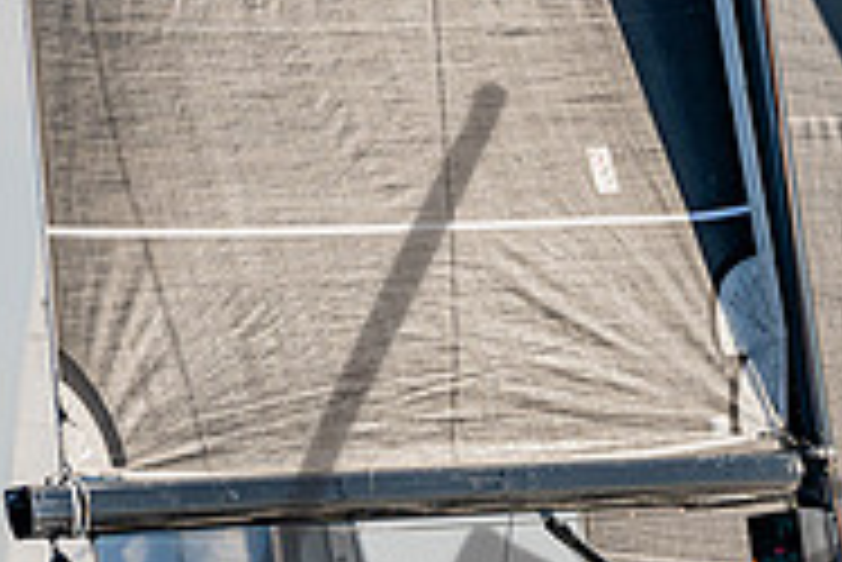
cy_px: 540
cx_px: 466
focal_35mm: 799
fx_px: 18702
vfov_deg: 1.7
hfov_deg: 2.6
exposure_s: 1/5000
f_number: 5
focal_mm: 240
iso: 400
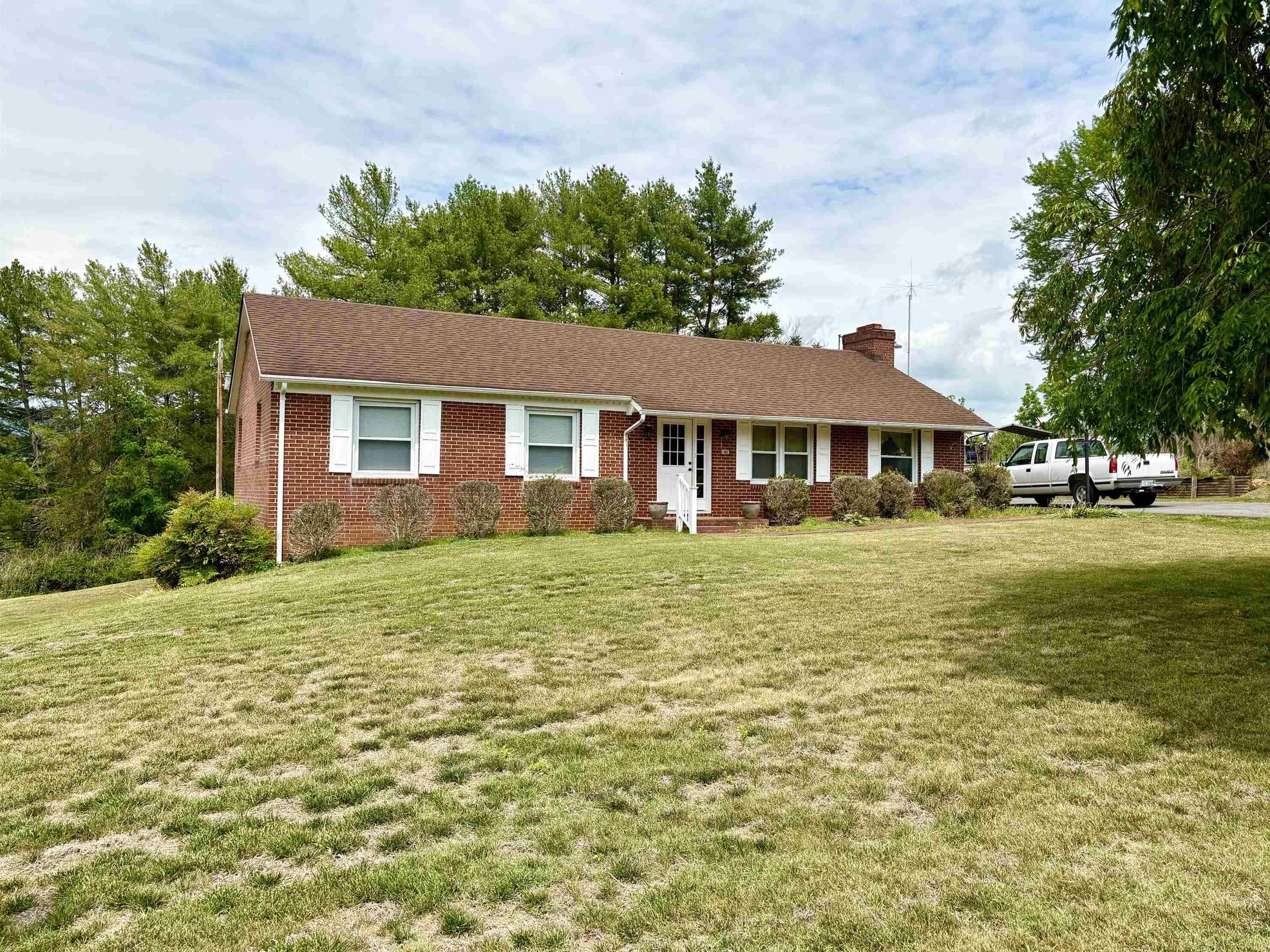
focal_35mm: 27
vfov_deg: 51.4
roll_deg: -0.4
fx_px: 991
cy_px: 478
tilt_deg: +0.9
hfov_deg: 65.3
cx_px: 659
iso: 50
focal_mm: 5.96
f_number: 1.6
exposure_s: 1/4950
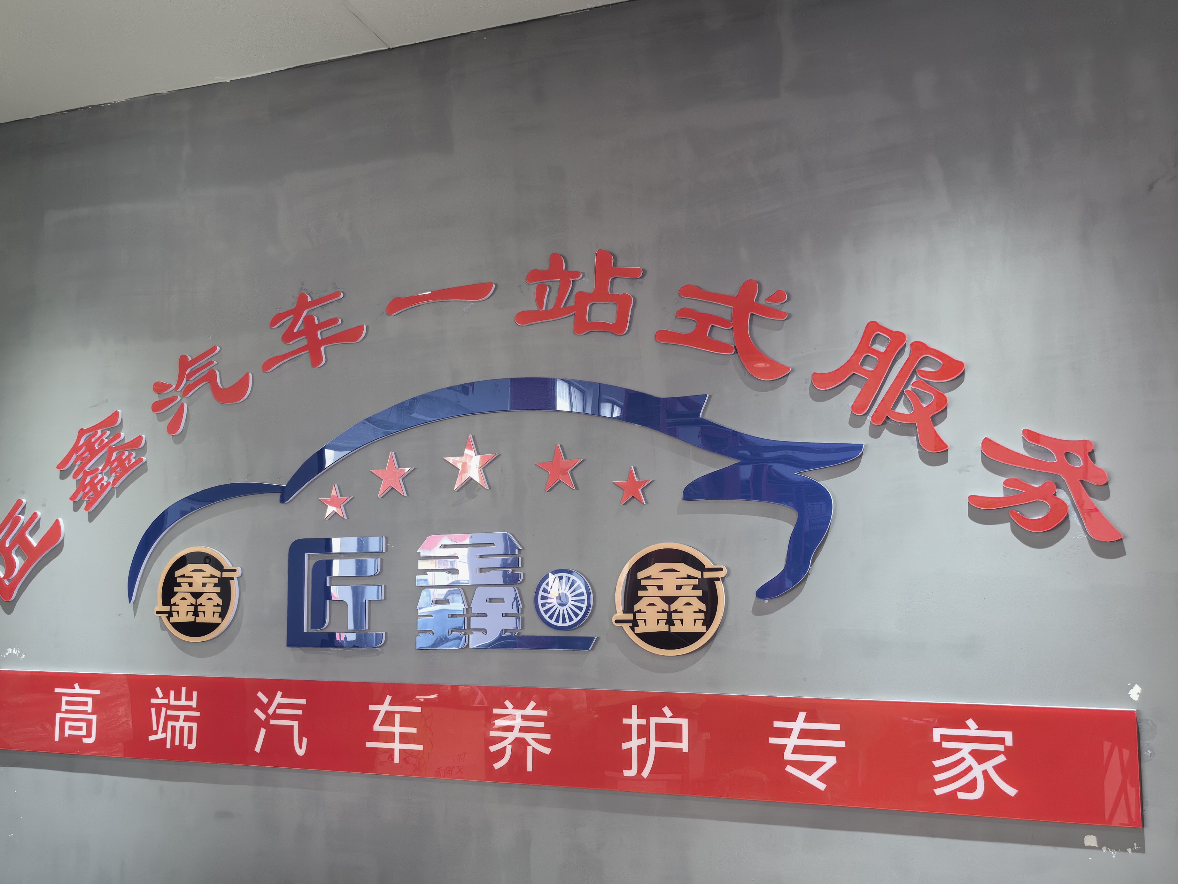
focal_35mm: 30
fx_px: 1021
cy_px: 484
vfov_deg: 46.7
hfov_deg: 60.0
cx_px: 594
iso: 200
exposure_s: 1/100
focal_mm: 5.72
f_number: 2
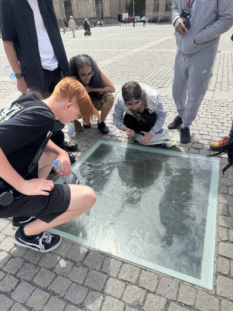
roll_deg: +2.7
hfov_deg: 56.8
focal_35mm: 24
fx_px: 215
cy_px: 156
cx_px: 116
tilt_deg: -31.3
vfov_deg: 71.6
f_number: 1.78
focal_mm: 6.76
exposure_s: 1/3597
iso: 80
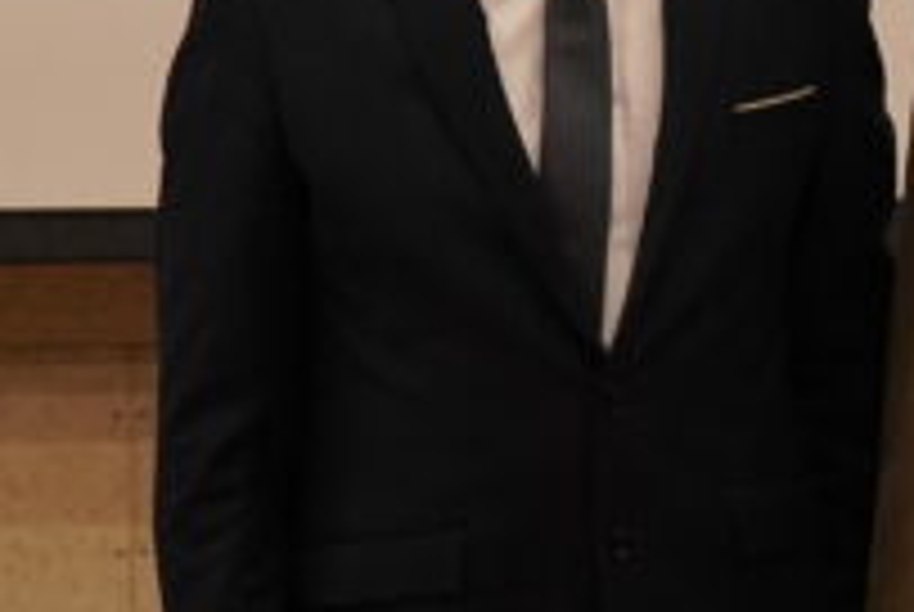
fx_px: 3712
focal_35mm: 146
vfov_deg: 9.4
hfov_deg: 13.7
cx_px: 1081
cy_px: -7
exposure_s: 1/160
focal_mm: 29
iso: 4000
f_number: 4
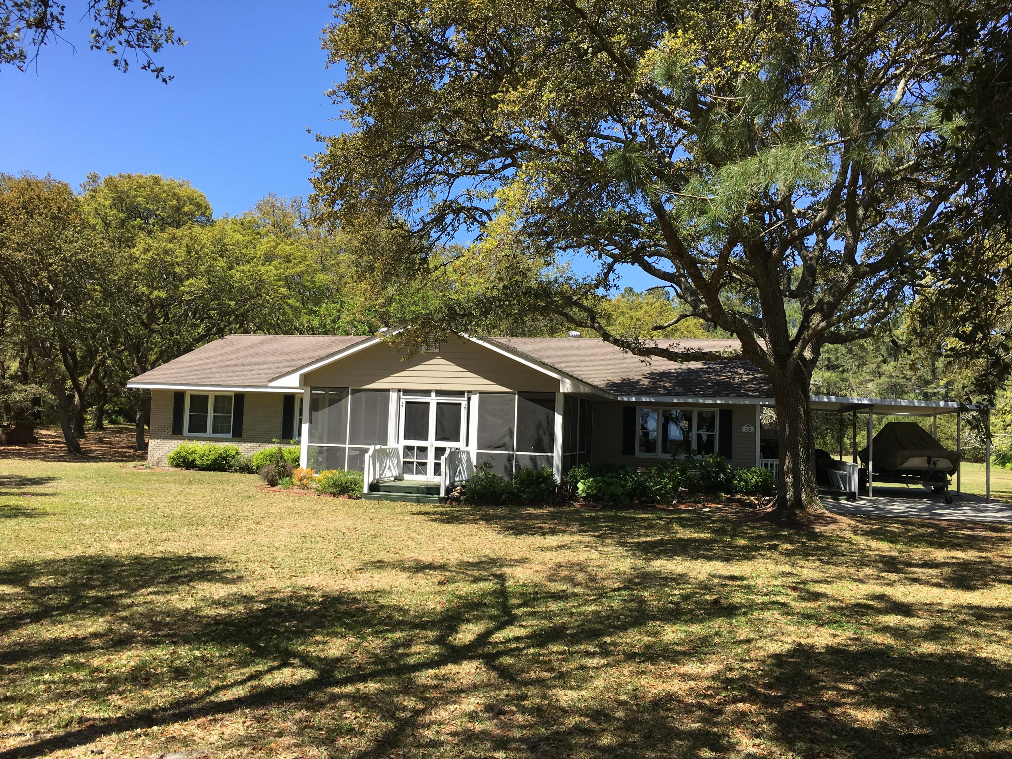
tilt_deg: +3.7
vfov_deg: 48.2
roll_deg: -1.3
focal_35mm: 29
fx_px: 848
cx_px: 506
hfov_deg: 61.7
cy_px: 380
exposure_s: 1/884
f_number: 2.2
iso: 25
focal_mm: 4.15
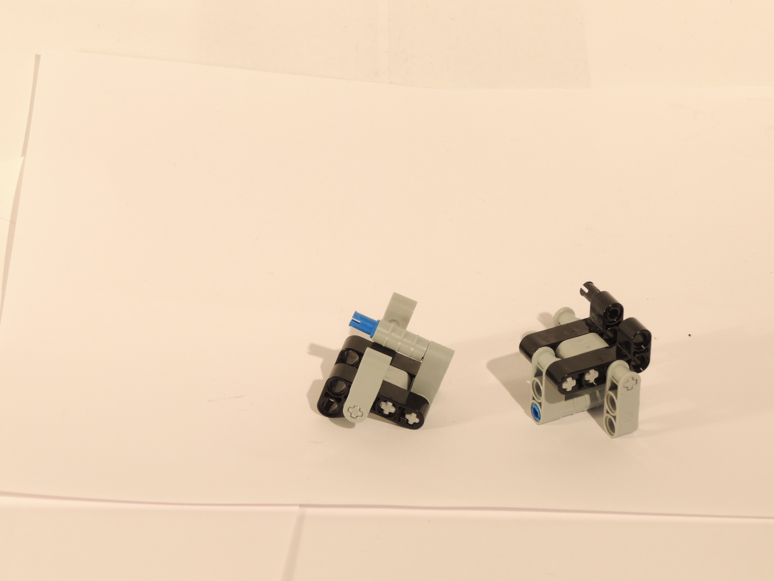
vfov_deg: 11.0
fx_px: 3019
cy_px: 290
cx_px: 387
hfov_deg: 14.6
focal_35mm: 135
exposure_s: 1/2.5
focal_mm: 24
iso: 100
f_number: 6.1
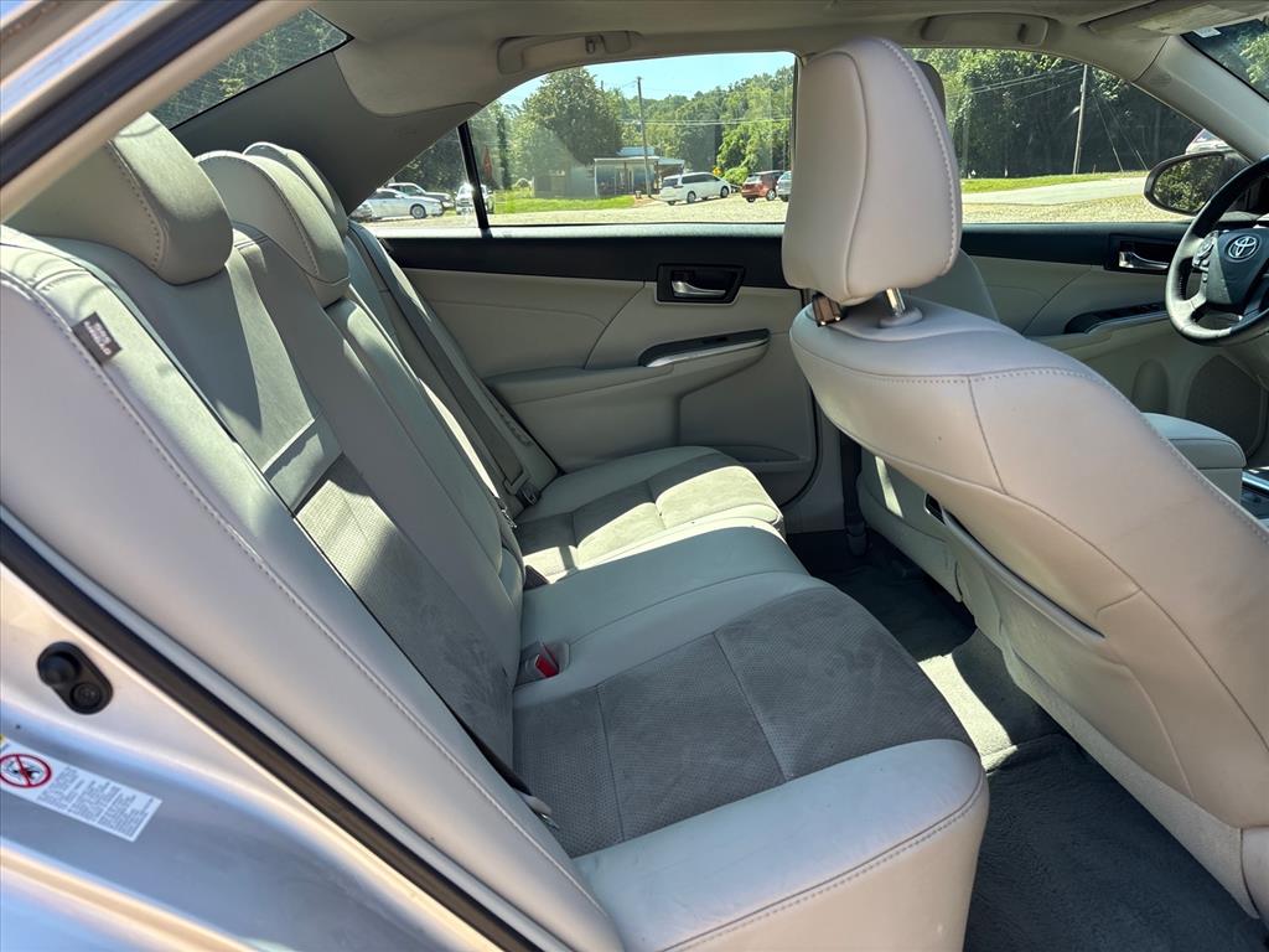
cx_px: 634
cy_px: 476
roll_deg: +0.3
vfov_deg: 53.1
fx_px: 953
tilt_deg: -14.7
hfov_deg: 67.3
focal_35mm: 26
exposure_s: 1/378
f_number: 1.6
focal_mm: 5.96
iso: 50
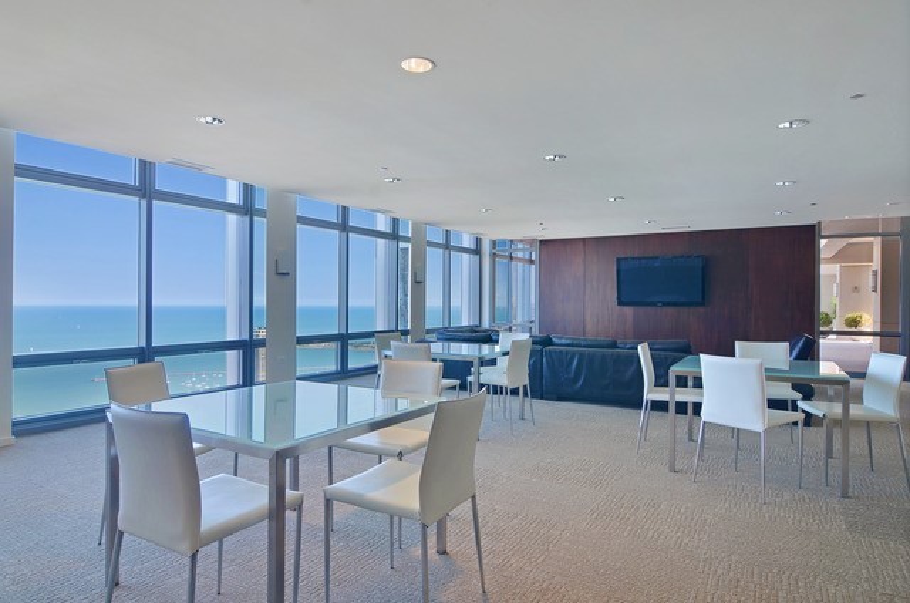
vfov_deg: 59.3
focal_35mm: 21
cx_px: 455
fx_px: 530
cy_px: 302
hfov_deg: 81.3
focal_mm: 14
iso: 200
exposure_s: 1/6
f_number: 8
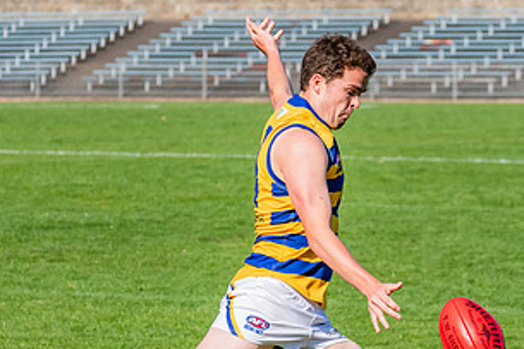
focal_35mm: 361
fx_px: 5251
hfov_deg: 5.7
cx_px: 390
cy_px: 245
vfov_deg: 3.8
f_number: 9
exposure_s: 1/1600
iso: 800
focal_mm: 170
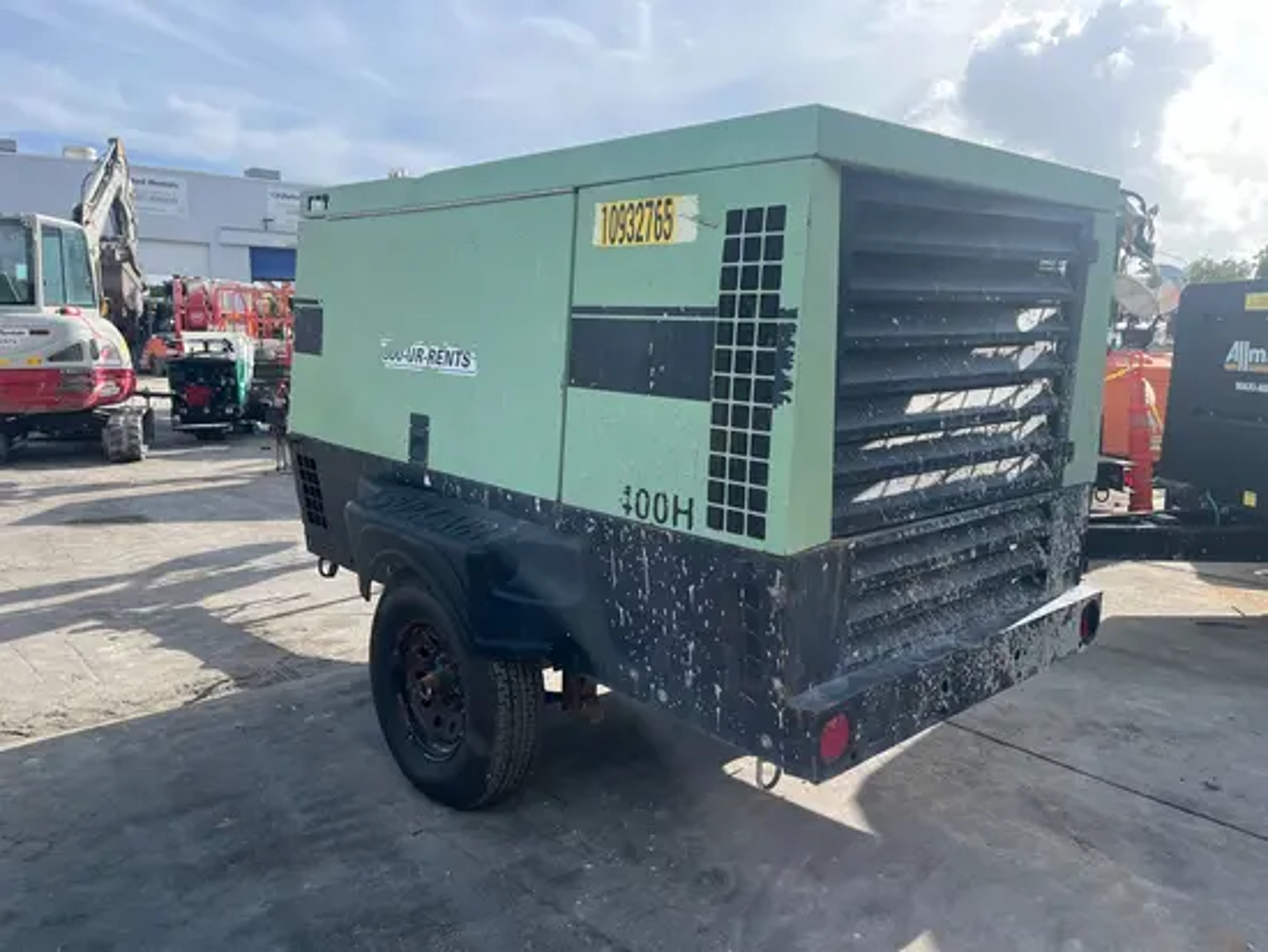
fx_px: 953
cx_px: 634
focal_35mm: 26
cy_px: 476
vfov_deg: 53.1
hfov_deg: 67.3
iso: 50
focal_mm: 5.1
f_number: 1.6
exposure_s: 1/1776
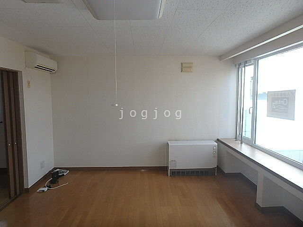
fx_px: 184
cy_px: 114
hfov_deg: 79.0
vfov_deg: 63.4
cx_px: 152
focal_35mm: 21
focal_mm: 3.7
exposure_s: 1/100
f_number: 3.5
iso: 125
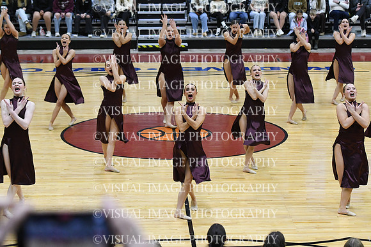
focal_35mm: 105
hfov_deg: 19.5
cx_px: 186
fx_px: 1082
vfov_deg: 13.0
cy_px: 124
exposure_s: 1/400
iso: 4000
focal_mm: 70
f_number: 3.5
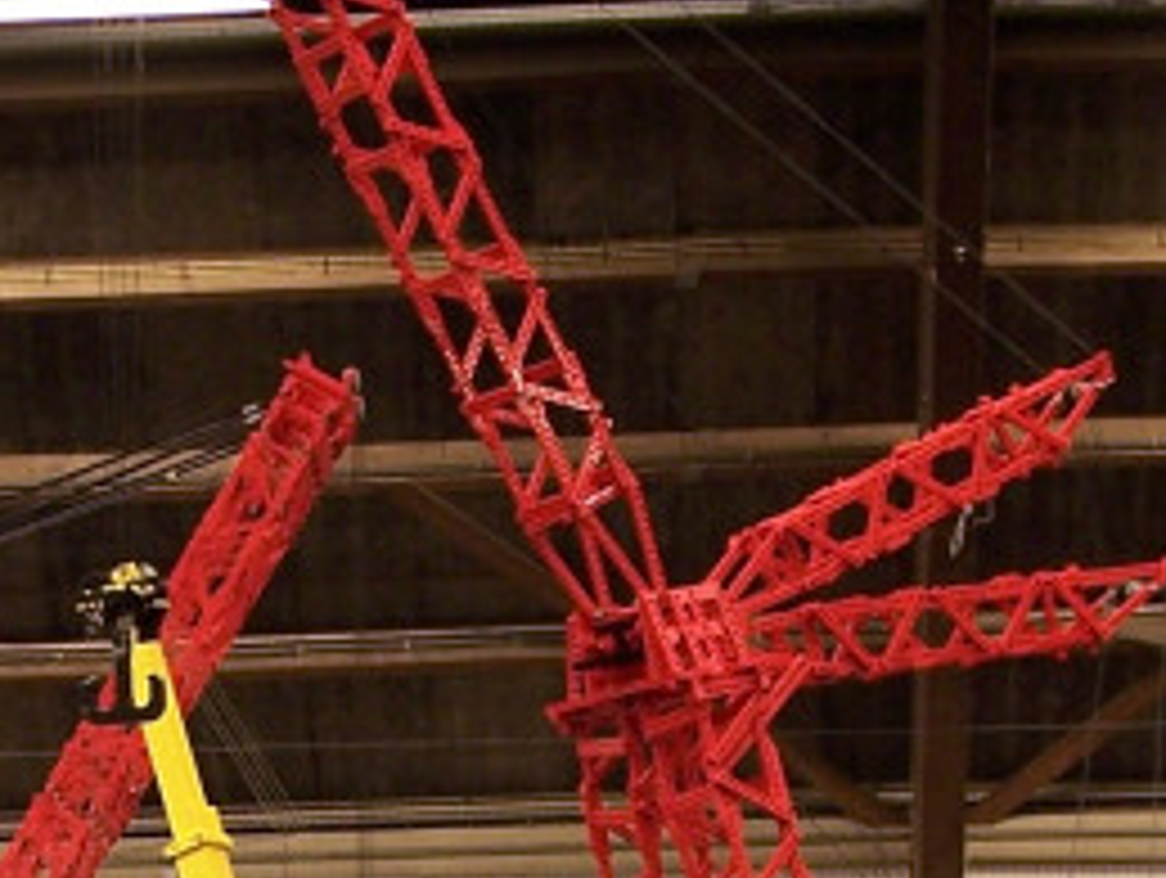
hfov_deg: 13.1
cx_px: 599
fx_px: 5060
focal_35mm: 150
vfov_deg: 9.8
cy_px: 1045
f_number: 2.8
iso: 80
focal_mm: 6.3
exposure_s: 1/3
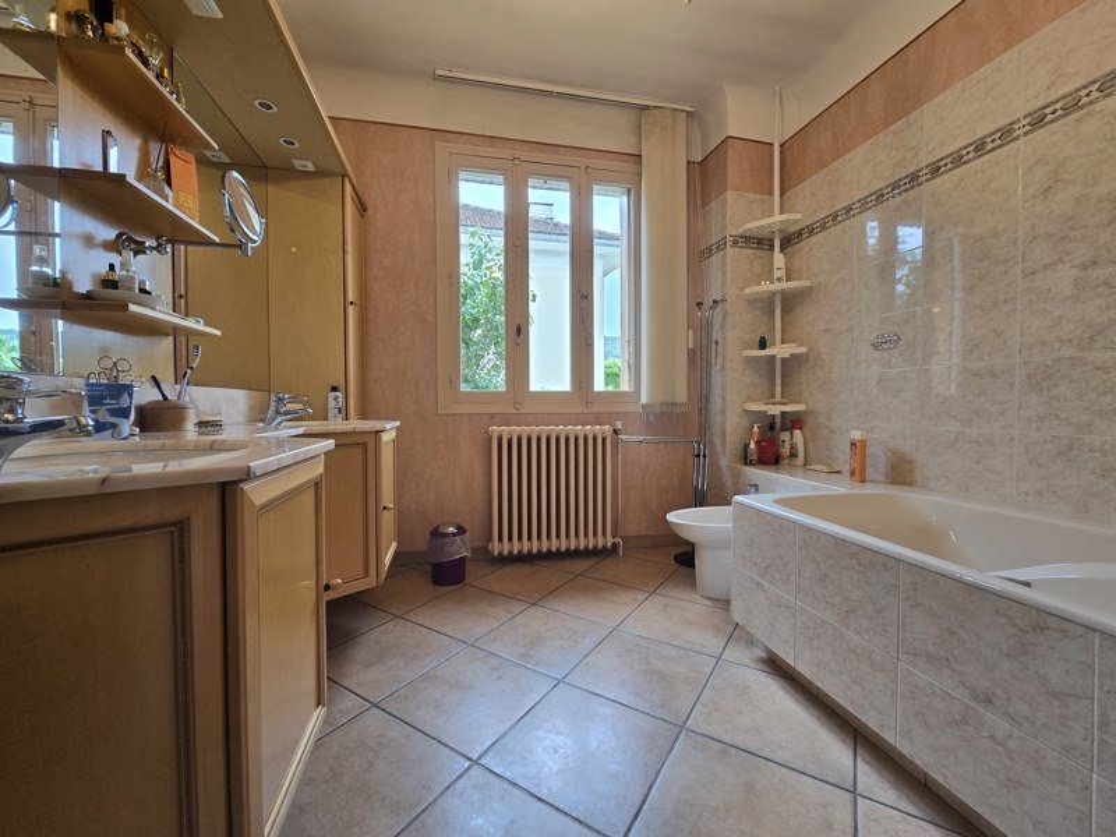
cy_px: 418
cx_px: 558
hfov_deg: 106.2
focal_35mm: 13
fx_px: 419
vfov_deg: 89.9
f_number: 2.2
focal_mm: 2.2
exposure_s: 1/50
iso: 100
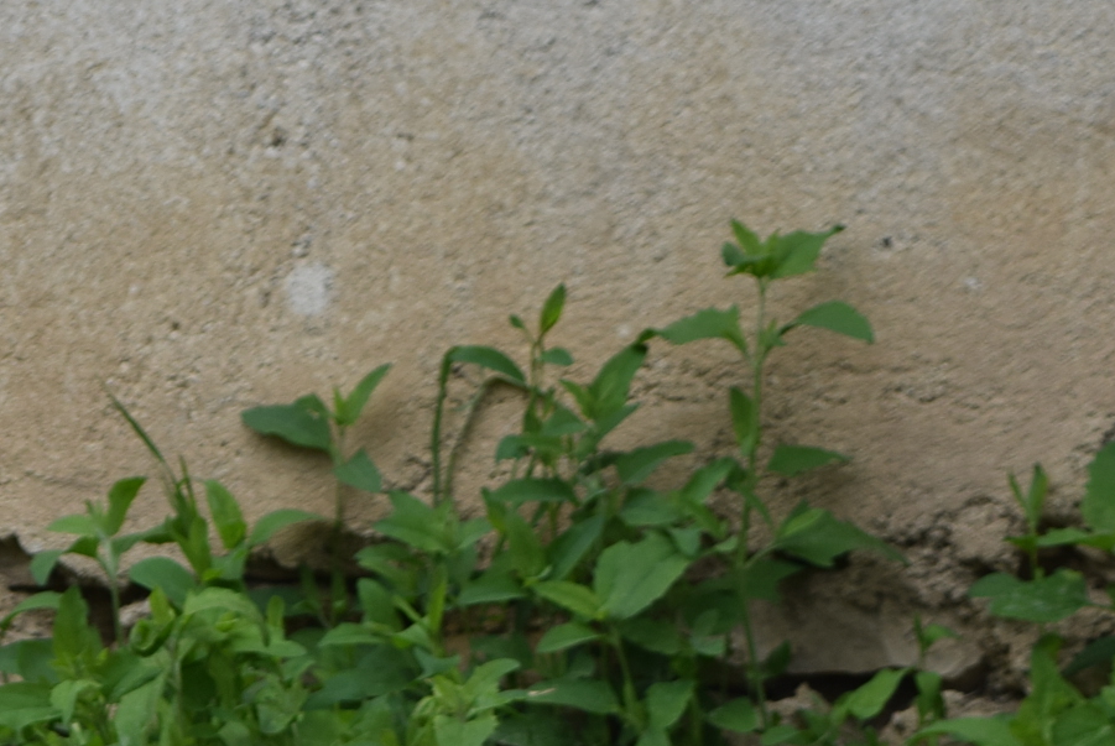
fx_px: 7411
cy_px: 624
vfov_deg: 5.8
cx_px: -671
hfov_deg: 8.4
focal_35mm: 239
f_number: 5.6
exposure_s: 1/250
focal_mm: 48
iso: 140
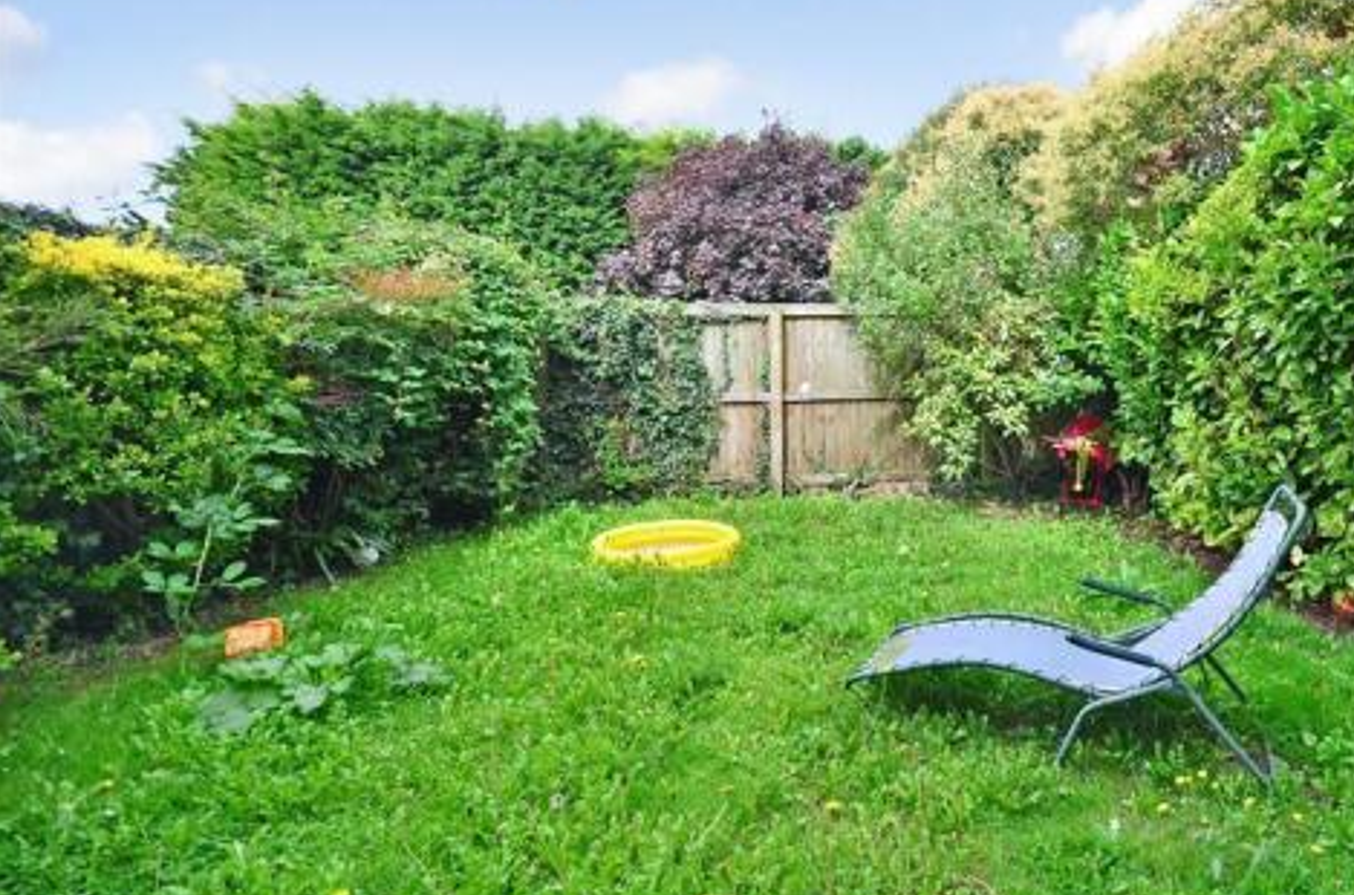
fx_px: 788
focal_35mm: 21
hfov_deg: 77.7
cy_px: 315
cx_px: 941
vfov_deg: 58.2
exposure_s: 1/200
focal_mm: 10
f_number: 7.1
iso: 200
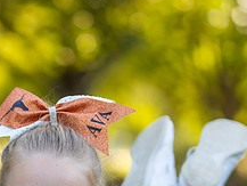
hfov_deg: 7.1
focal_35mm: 278
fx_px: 1985
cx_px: 30
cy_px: 208
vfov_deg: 5.3
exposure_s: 1/320
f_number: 2.8
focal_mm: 100
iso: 200
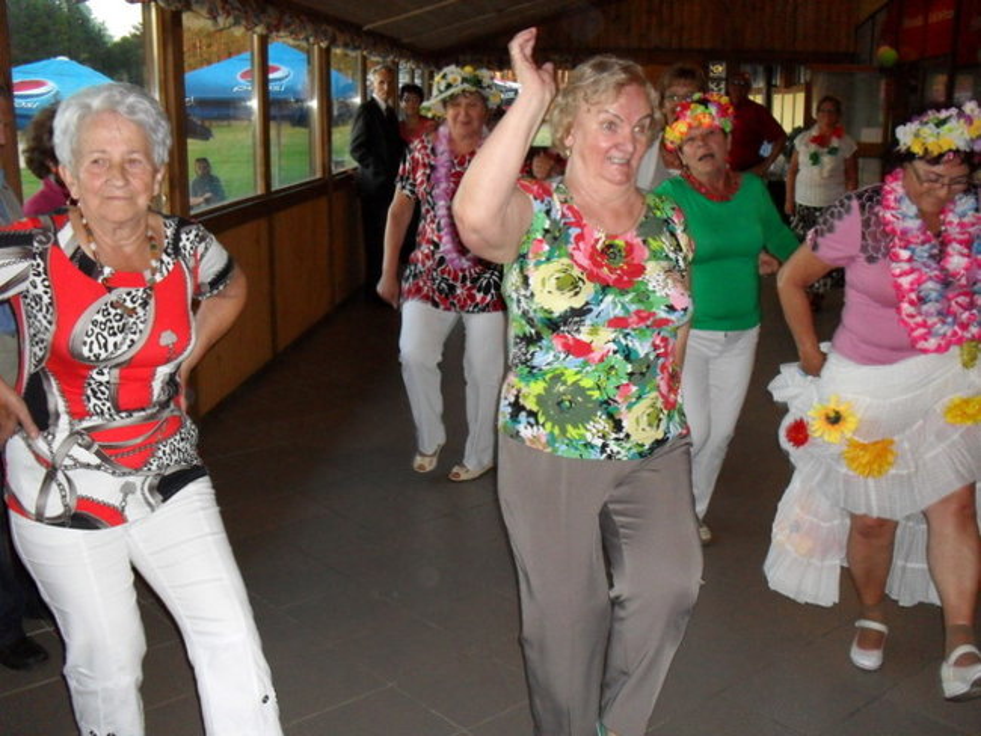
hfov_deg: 49.0
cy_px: 368
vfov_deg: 37.7
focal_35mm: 38
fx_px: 1077
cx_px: 490
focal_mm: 6.3
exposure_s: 1/45
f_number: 2.8
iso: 200
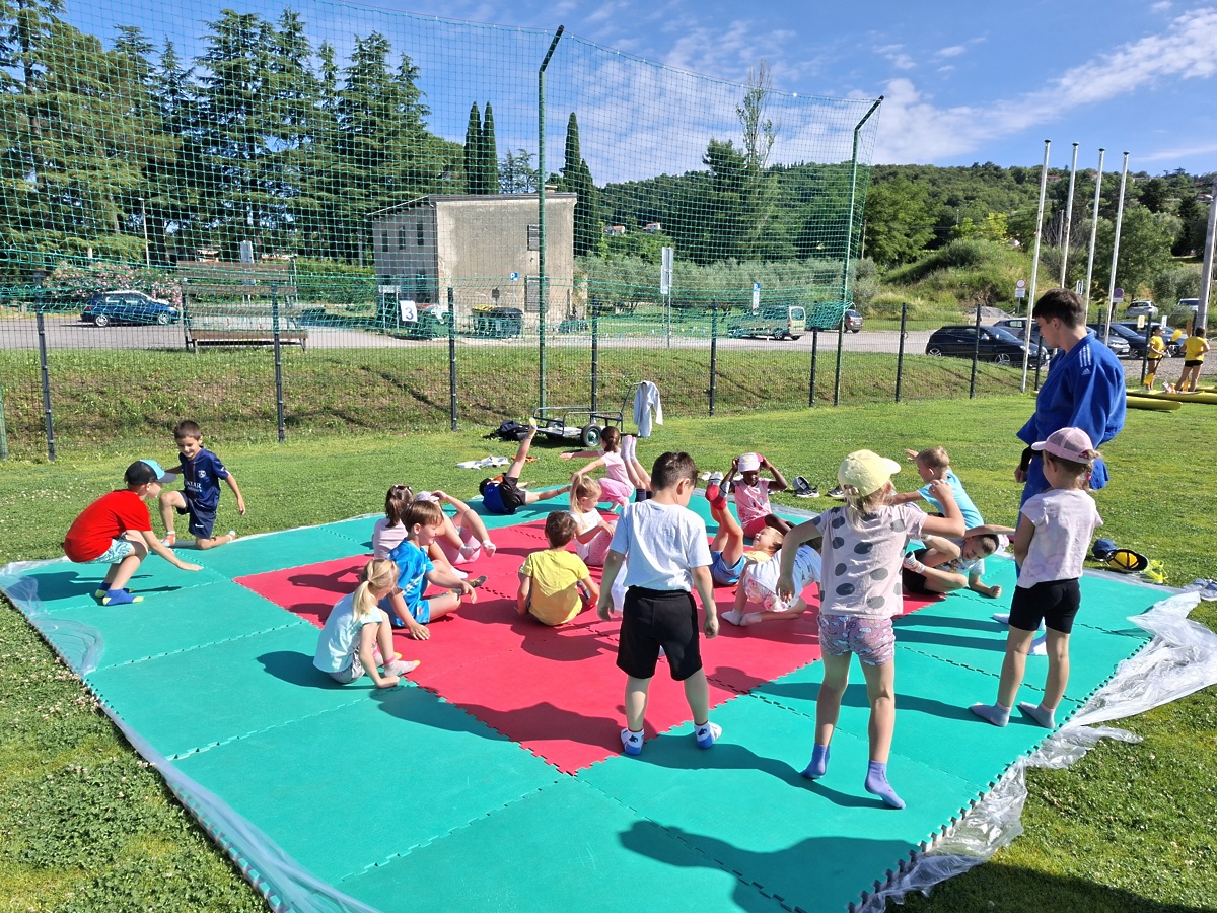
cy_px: 456
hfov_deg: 73.9
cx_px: 608
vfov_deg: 58.9
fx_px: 809
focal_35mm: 23
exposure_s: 1/1938
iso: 50
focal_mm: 5.54
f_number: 1.8
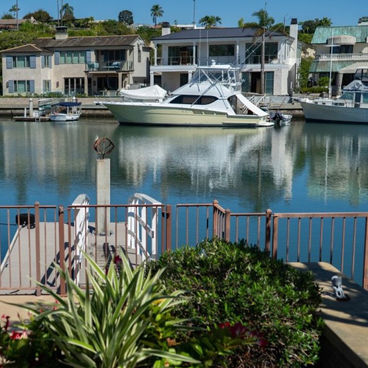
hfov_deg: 29.1
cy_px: 192
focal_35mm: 58
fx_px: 698
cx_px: 89
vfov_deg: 29.5
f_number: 5
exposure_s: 1/2500
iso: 500
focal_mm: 37
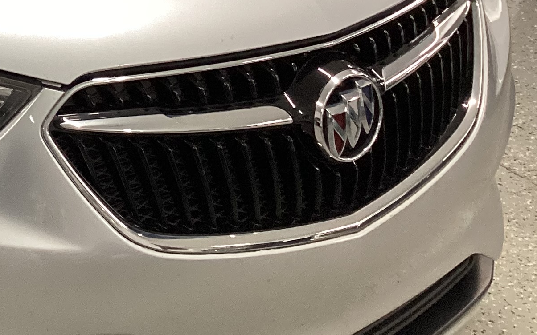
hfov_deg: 21.0
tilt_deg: -21.4
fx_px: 1302
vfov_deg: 14.2
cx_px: -177
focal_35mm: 89
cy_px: -79
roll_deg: +0.7
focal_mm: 3.3
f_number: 2.4
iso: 160
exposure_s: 1/60
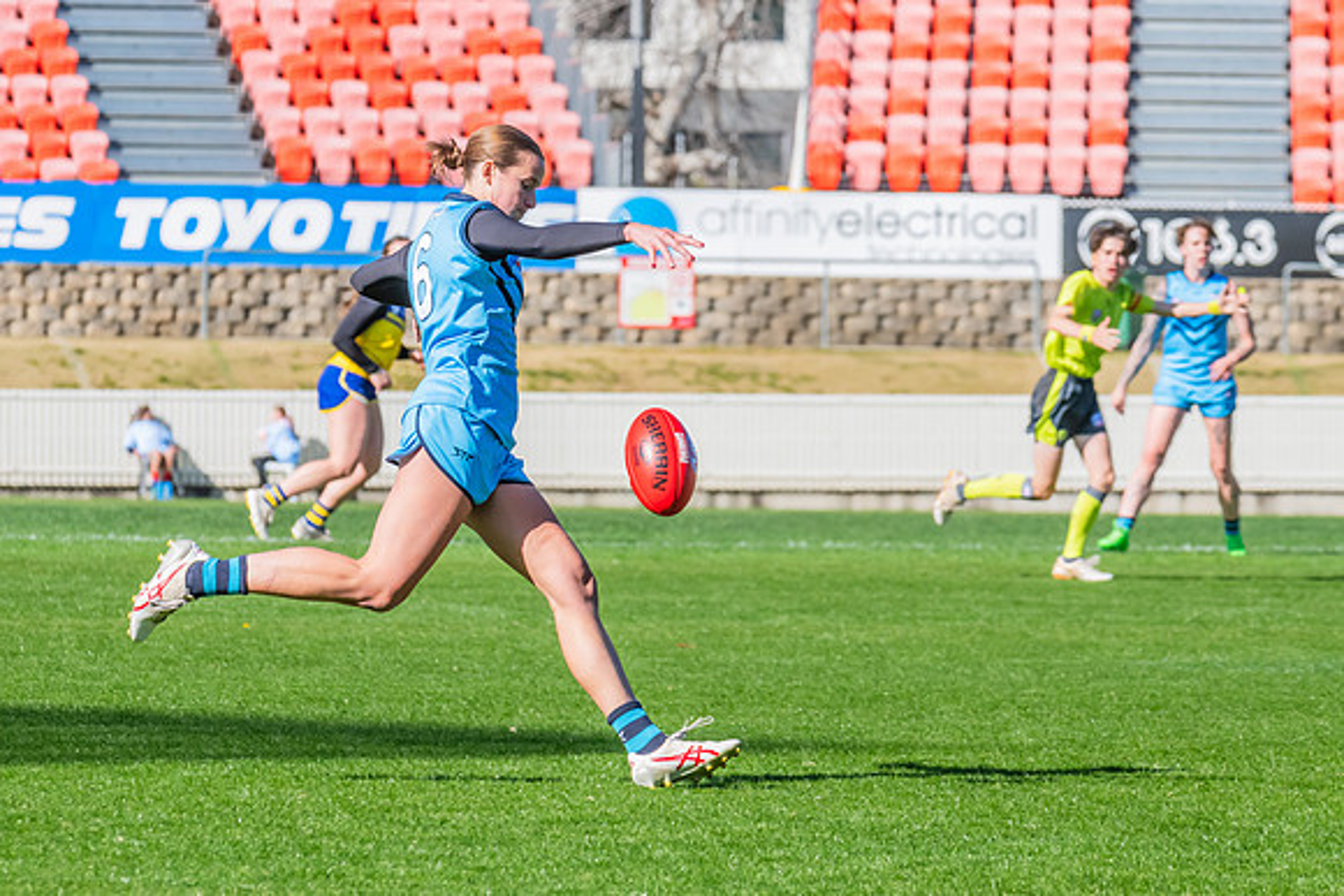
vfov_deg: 4.1
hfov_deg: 6.1
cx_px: 543
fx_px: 12546
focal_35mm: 336
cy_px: 372
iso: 800
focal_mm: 250
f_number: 11
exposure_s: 1/1250
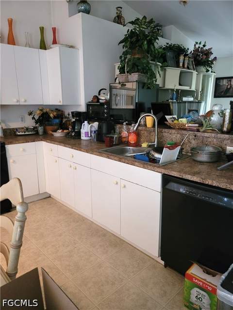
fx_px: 224
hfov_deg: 54.9
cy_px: 155
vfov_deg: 69.4
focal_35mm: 25
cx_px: 116
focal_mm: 7
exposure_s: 1/24
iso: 640
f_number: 1.8
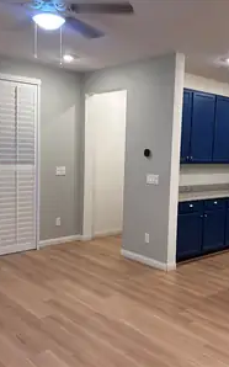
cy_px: 184
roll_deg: -1.7
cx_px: 124
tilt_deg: -5.9
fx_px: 370
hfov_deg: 34.4
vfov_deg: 52.8
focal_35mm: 37
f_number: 1.5
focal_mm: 5.7
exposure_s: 1/60
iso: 125
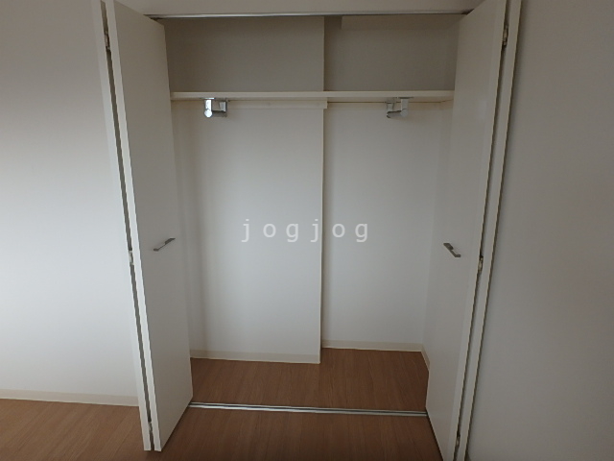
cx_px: 307
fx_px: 372
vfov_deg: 63.4
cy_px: 230
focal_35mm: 21
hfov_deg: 79.0
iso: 125
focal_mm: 3.7
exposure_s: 1/60
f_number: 3.5
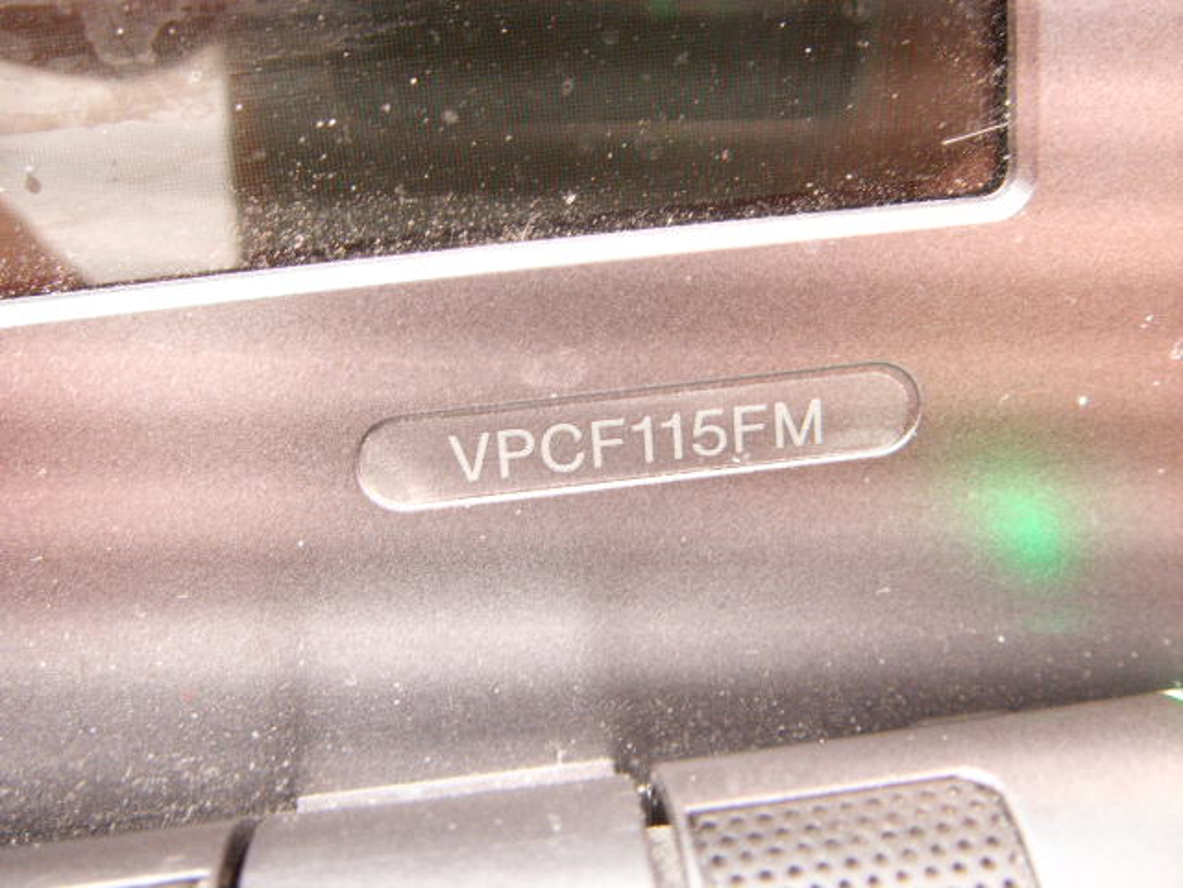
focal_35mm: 39
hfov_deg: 47.9
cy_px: 444
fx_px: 1333
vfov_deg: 36.8
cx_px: 592
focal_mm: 6.6
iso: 152
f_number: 3.5
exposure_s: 1/10
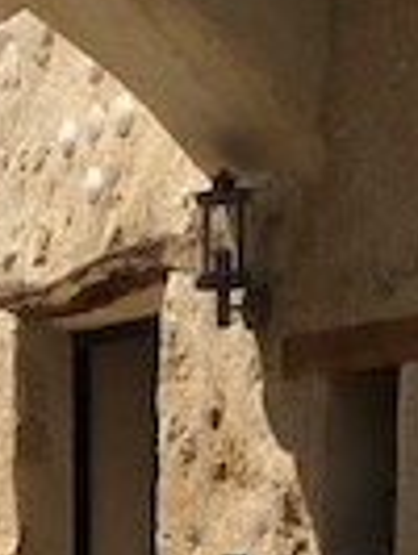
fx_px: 1640
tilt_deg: -0.9
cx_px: 130
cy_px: 574
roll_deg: +1.0
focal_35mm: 102
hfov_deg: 14.5
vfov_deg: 18.7
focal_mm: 4.15
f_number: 2.2
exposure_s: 1/2653
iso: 25
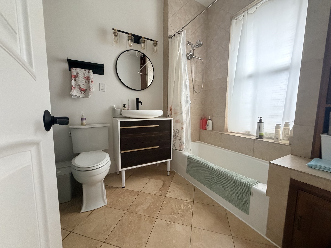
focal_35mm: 14
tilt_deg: -5.7
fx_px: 134
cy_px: 124
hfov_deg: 102.1
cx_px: 166
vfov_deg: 85.7
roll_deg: +0.1
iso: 500
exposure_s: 1/60
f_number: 2.2
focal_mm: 2.22
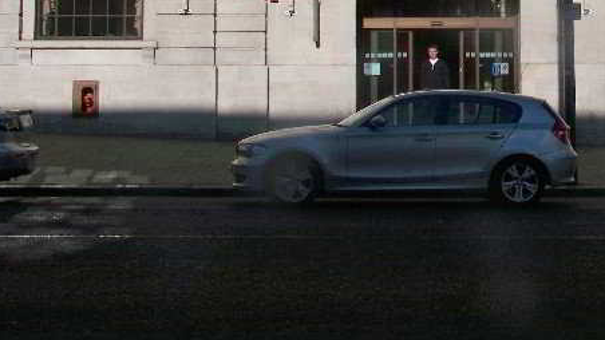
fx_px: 1267
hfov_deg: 26.4
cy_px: -28
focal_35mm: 79
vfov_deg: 14.9
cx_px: 468
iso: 125
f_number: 5.6
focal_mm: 7.6
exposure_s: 1/1000
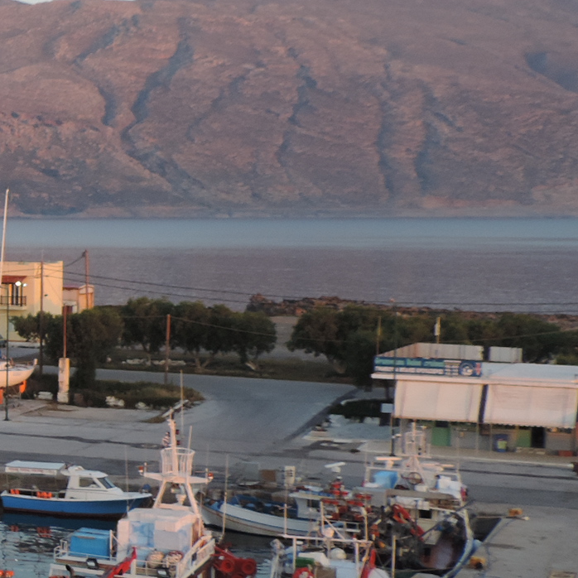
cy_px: 298
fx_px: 1795
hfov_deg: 16.3
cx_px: -358
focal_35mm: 95
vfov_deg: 18.3
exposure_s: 1/100
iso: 80
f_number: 3.2
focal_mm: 5.8
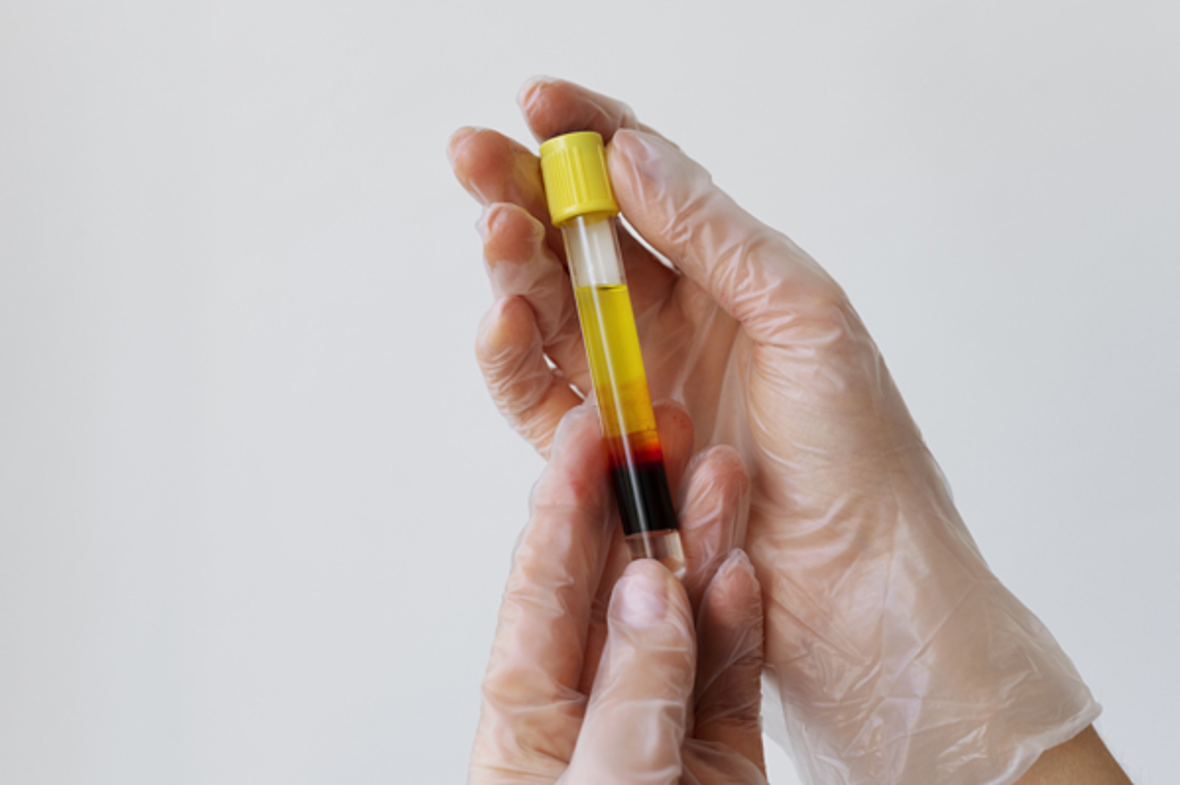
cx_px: 590
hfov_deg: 39.6
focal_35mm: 50
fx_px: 1638
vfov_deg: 26.9
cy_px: 392
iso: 640
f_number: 5
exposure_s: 1/250
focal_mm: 50
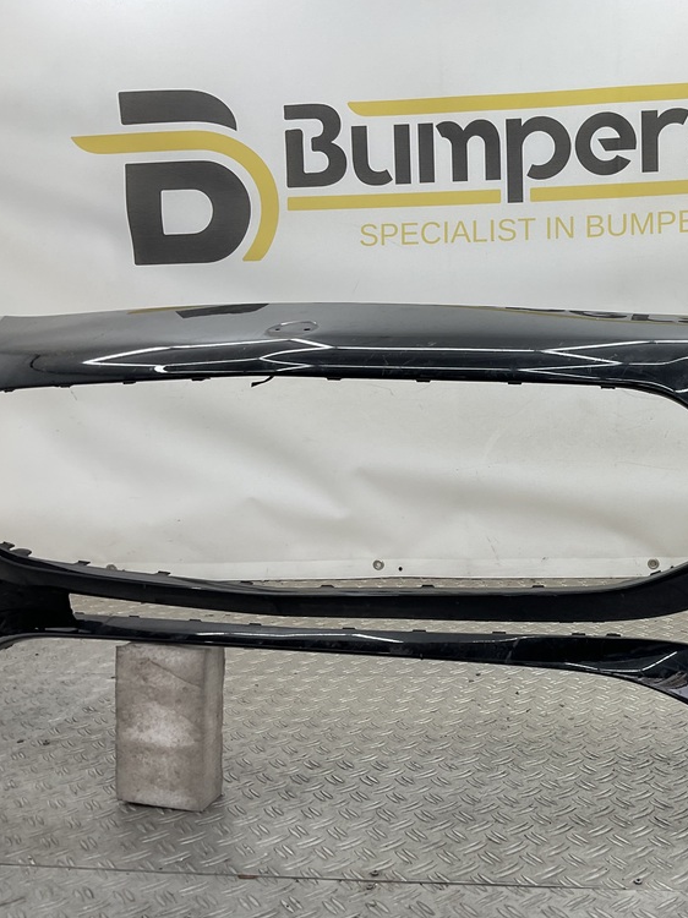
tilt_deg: -8.3
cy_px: 460
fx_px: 1034
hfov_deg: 35.6
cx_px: 547
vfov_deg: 47.9
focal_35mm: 39
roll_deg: +0.2
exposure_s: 1/100
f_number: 1.8
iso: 20
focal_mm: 3
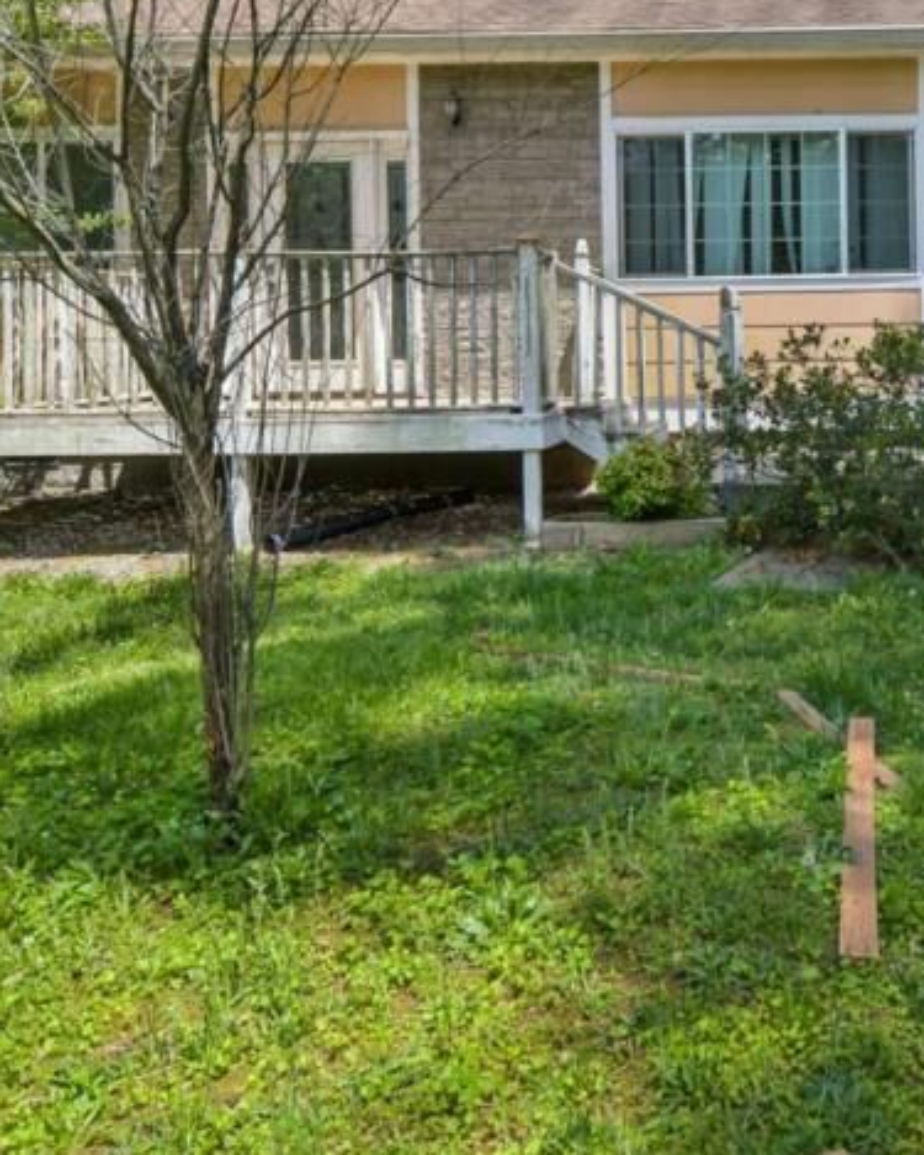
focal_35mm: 36
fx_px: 1231
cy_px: 337
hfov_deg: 38.5
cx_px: 823
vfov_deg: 48.9
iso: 400
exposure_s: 1/640
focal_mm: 15
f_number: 8
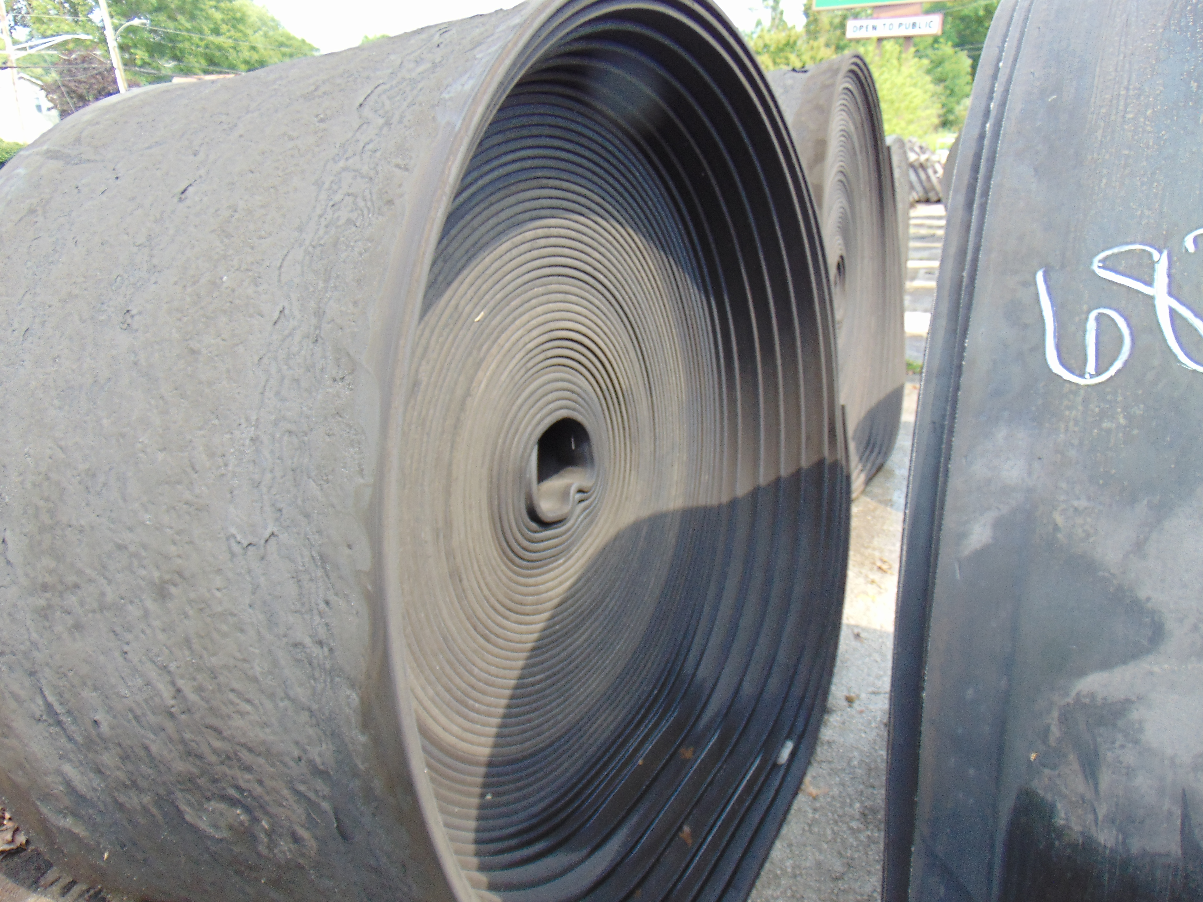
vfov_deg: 54.9
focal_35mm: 25
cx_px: 602
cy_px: 451
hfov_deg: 69.4
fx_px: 869
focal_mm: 4.5
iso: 80
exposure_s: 1/200
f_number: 3
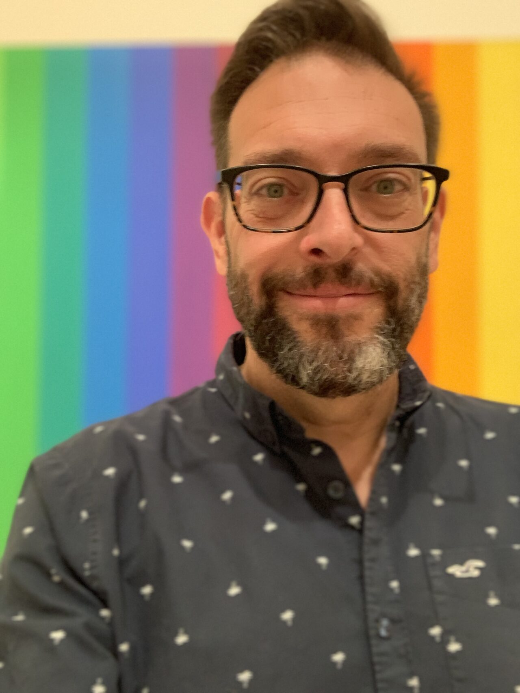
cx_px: 260
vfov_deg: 56.8
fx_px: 641
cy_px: 346
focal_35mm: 32
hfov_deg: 44.2
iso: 320
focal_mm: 2.87
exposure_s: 1/30
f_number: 2.2
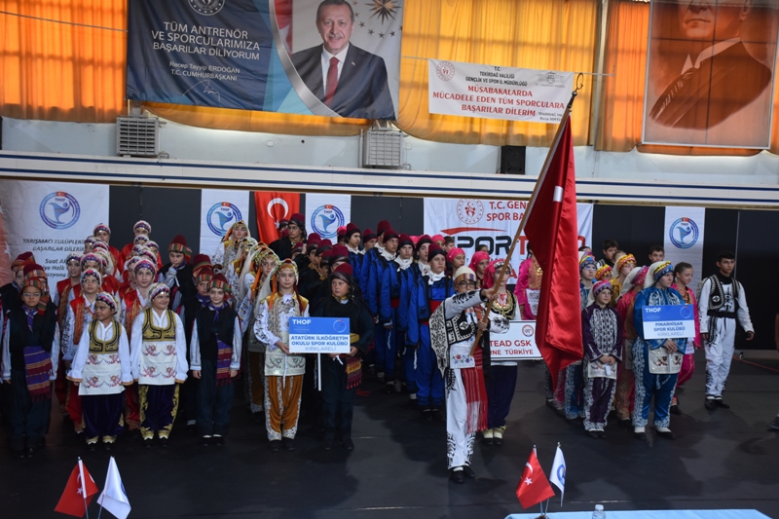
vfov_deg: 28.1
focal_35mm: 48
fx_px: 1038
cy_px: 260
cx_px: 390
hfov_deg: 41.1
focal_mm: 32
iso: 800
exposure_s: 1/80
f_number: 4.2
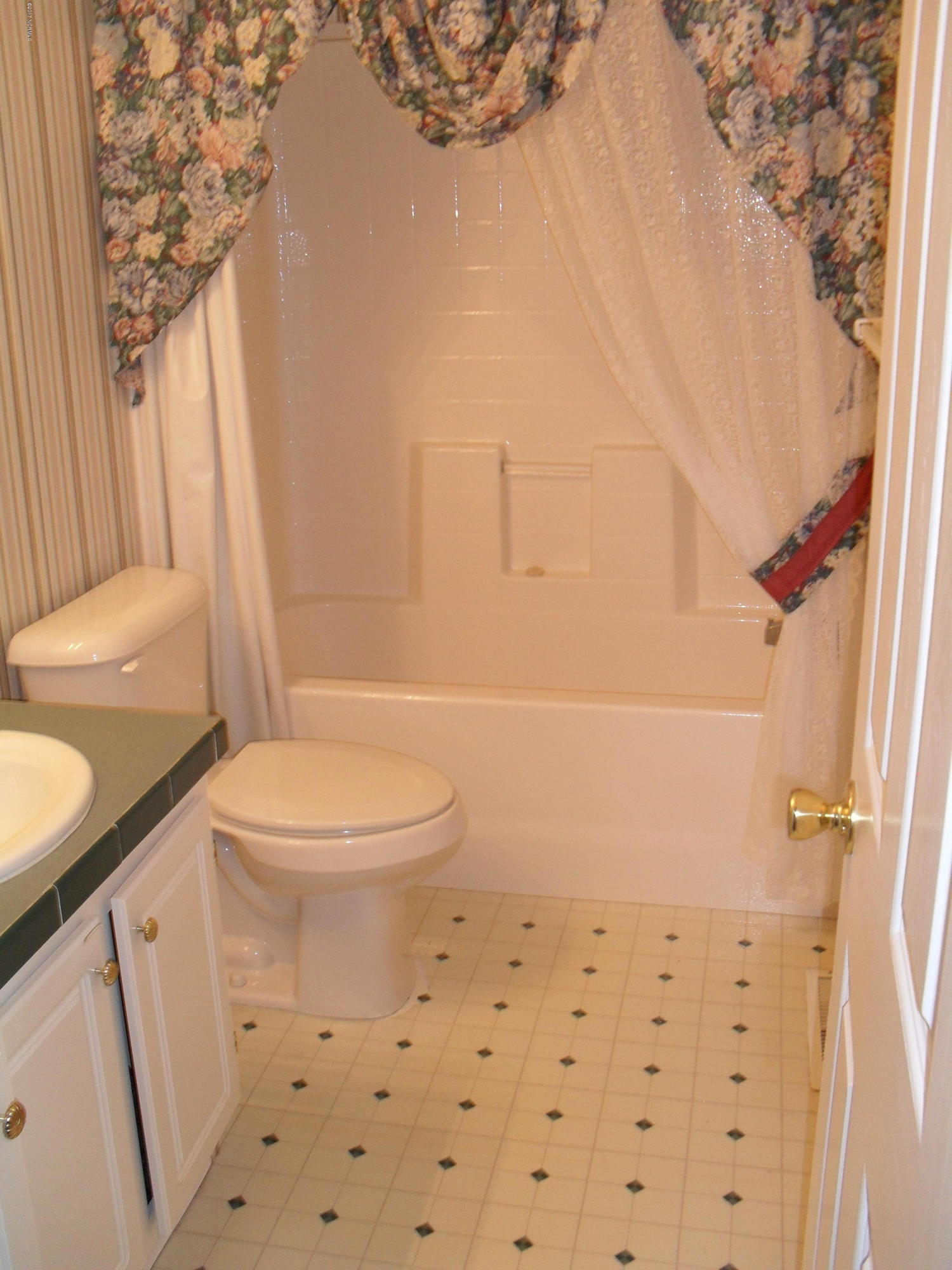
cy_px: 635
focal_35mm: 35
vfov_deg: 52.6
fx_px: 1283
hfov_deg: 40.7
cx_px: 476
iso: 200
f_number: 3.2
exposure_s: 1/45
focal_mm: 6.3
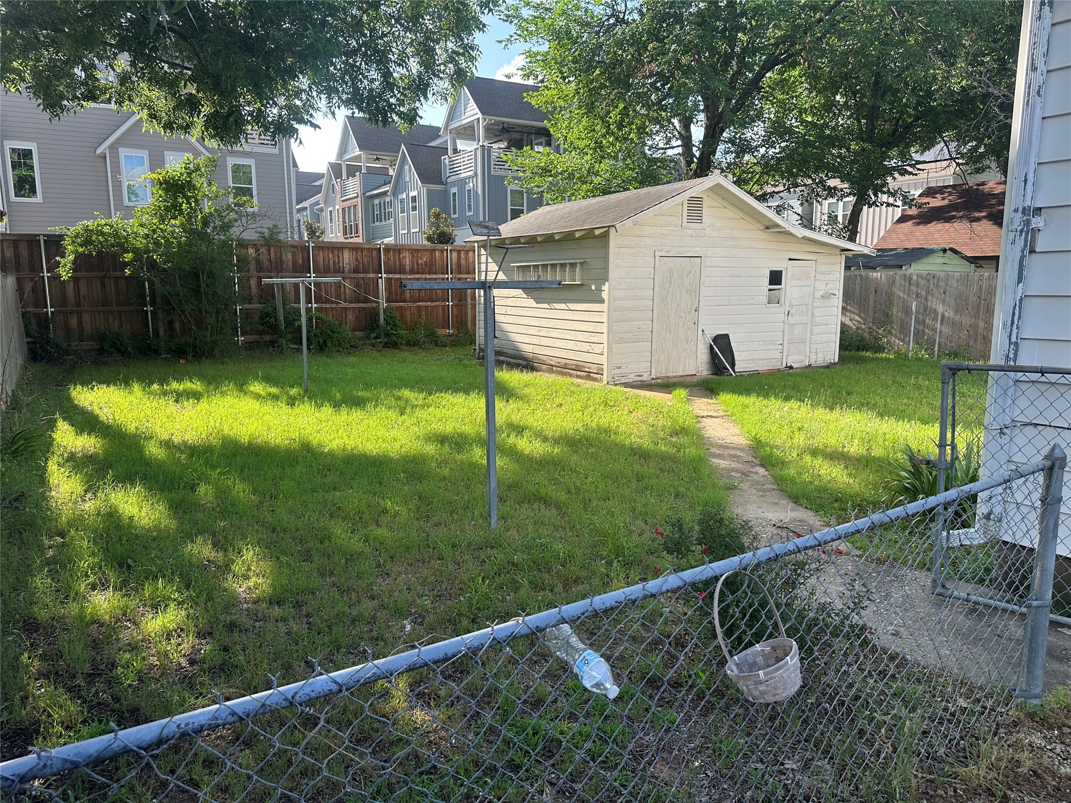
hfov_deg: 71.6
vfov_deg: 56.8
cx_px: 536
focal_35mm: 24
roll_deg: -0.4
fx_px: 743
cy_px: 402
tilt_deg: -9.5
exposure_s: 1/1072
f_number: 1.78
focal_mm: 6.86
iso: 80
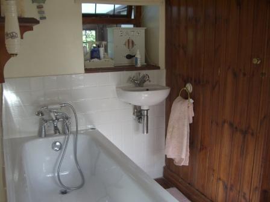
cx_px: 135
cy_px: 101
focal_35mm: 38
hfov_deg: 49.0
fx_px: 296
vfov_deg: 37.7
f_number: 2.7
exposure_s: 1/100
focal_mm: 6.2
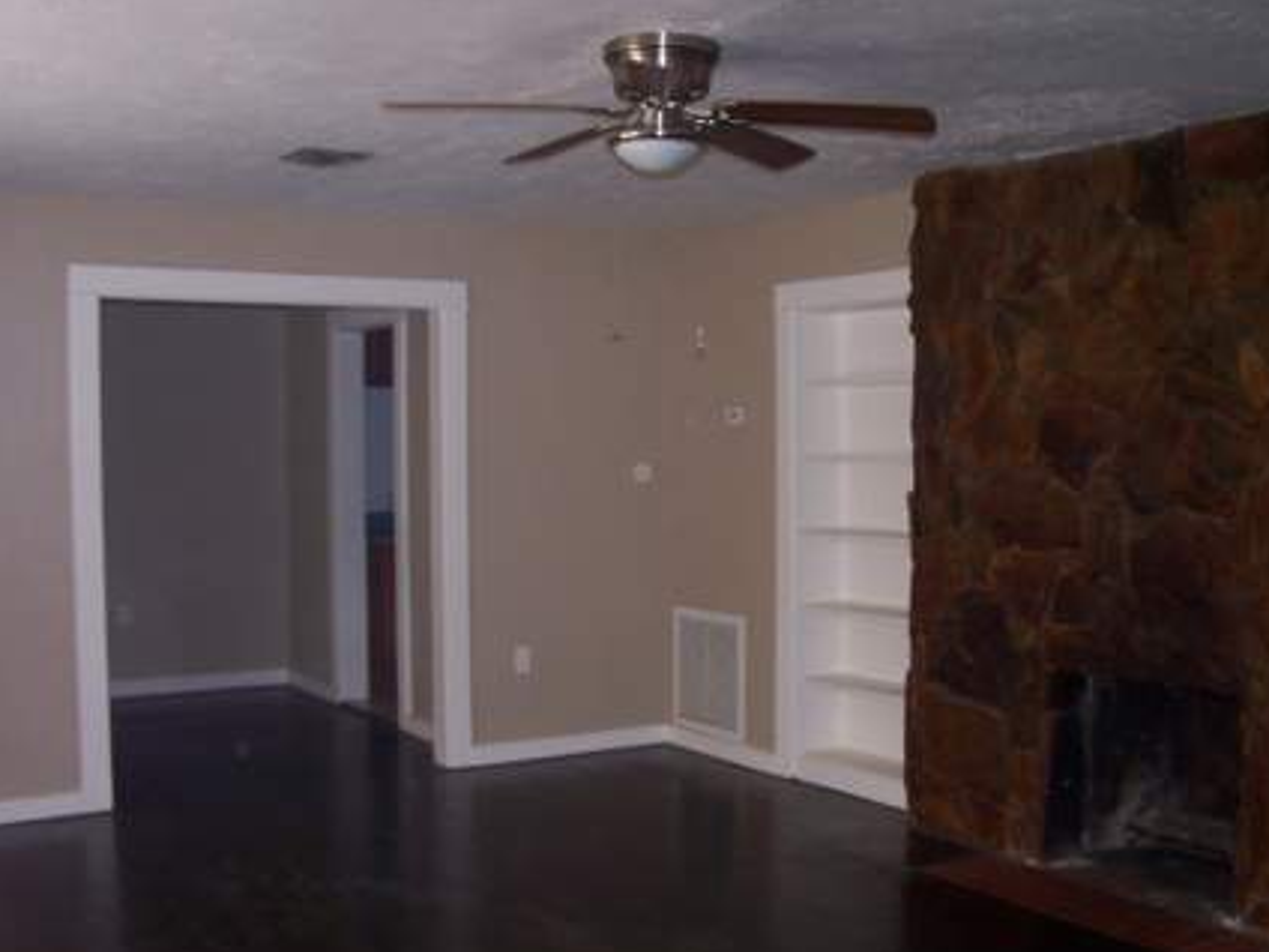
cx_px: 709
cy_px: 527
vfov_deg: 33.6
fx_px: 1576
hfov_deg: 43.8
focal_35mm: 43
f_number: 2.8
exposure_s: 1/60
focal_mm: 6.3
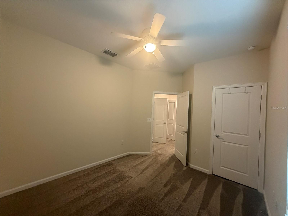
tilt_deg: +1.1
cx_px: 144
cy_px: 108
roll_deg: -2.6
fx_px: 116
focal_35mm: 14
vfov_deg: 85.7
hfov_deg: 102.1
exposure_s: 1/60
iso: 800
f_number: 2.2
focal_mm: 2.22
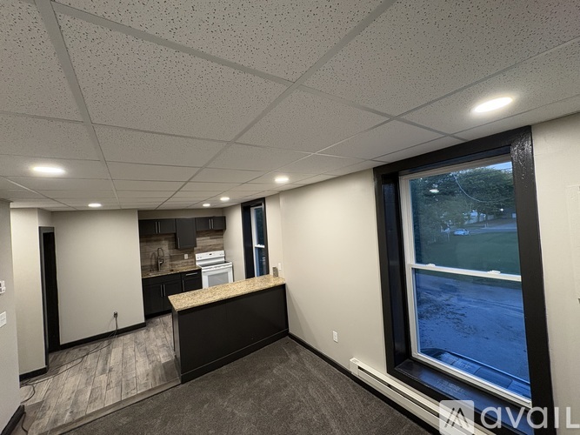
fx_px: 235
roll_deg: +4.2
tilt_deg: +1.1
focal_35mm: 14
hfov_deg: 102.1
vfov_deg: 85.7
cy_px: 218
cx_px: 290
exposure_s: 1/60
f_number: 2.2
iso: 200
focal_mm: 2.22
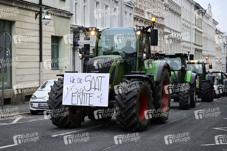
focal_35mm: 70
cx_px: 114
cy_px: 76
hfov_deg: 28.9
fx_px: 441
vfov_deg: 19.4
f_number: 2.8
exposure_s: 1/320
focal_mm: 70
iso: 900
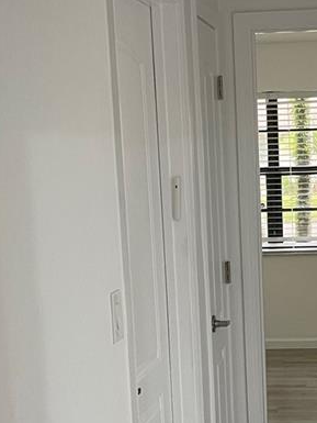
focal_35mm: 81
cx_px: 273
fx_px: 988
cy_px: 323
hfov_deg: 18.0
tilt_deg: -9.8
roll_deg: +2.2
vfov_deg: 23.8
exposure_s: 1/60
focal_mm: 5.1
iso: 80
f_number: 1.6
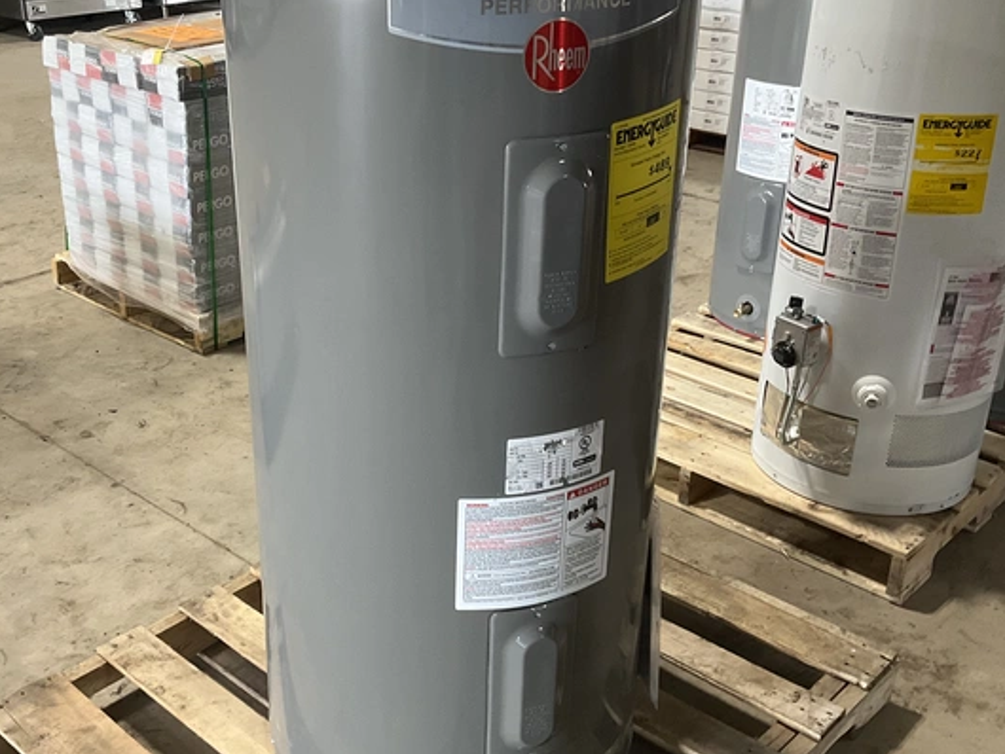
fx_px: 1191
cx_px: 398
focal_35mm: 41
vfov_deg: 35.2
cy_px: 363
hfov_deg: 45.5
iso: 100
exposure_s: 1/60
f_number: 1.8
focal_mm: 3
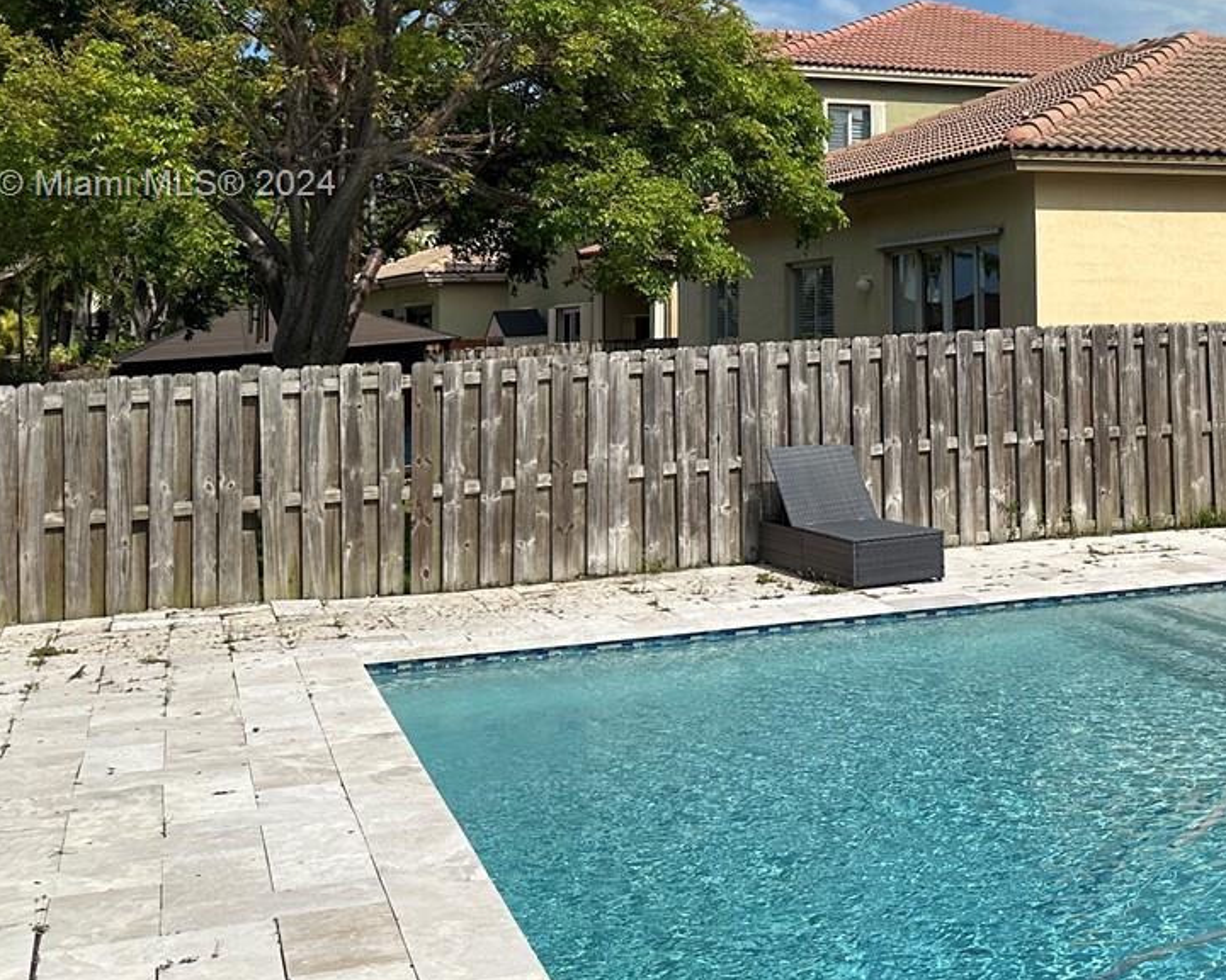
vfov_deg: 28.5
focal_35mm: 52
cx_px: 1153
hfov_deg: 33.6
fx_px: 1887
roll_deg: +0.8
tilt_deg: +5.4
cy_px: 187
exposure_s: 1/8197
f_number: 1.78
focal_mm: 6.86
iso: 80
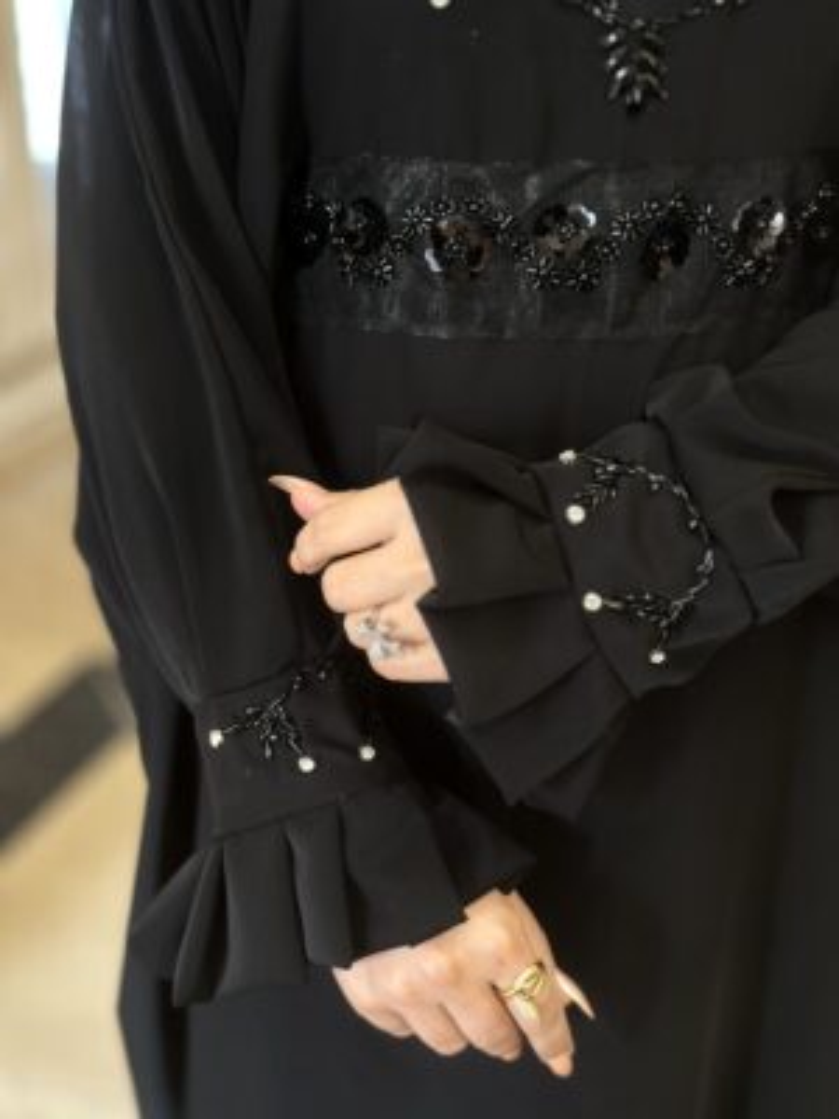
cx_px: 420
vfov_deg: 39.7
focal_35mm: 48
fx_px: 1551
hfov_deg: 30.3
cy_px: 560
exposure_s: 1/50
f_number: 1.78
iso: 160
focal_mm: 6.86
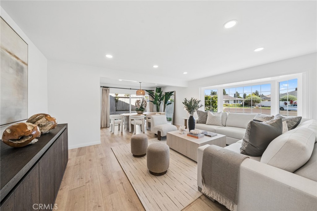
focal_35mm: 12
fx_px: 106
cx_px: 158
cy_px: 106
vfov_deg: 90.0
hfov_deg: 112.6
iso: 400
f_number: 8
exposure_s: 1/40
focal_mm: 12
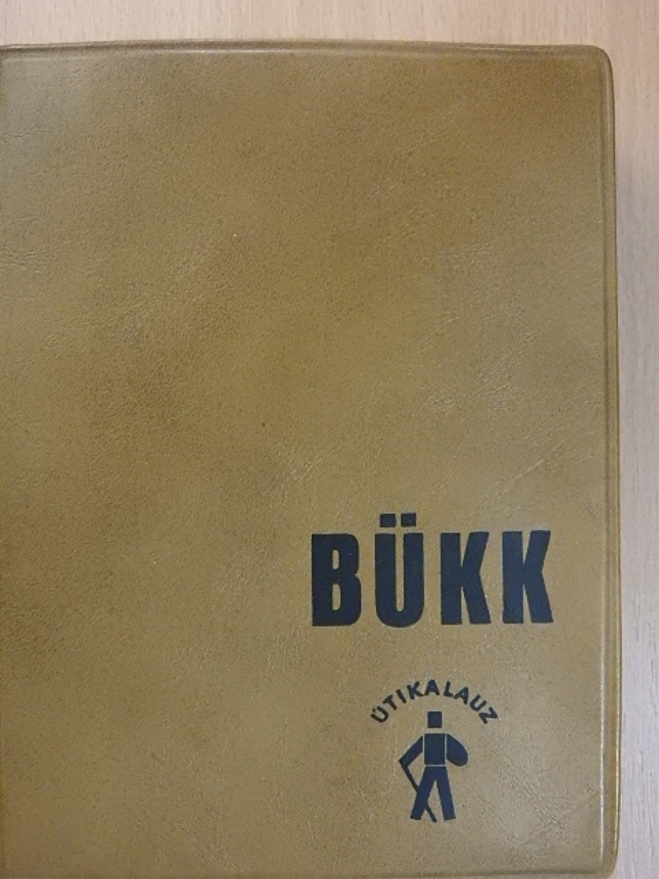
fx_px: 1142
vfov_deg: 42.1
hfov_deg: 32.2
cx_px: 330
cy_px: 440
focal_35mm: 45
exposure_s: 1/80
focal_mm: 8.1
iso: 1600
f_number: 4
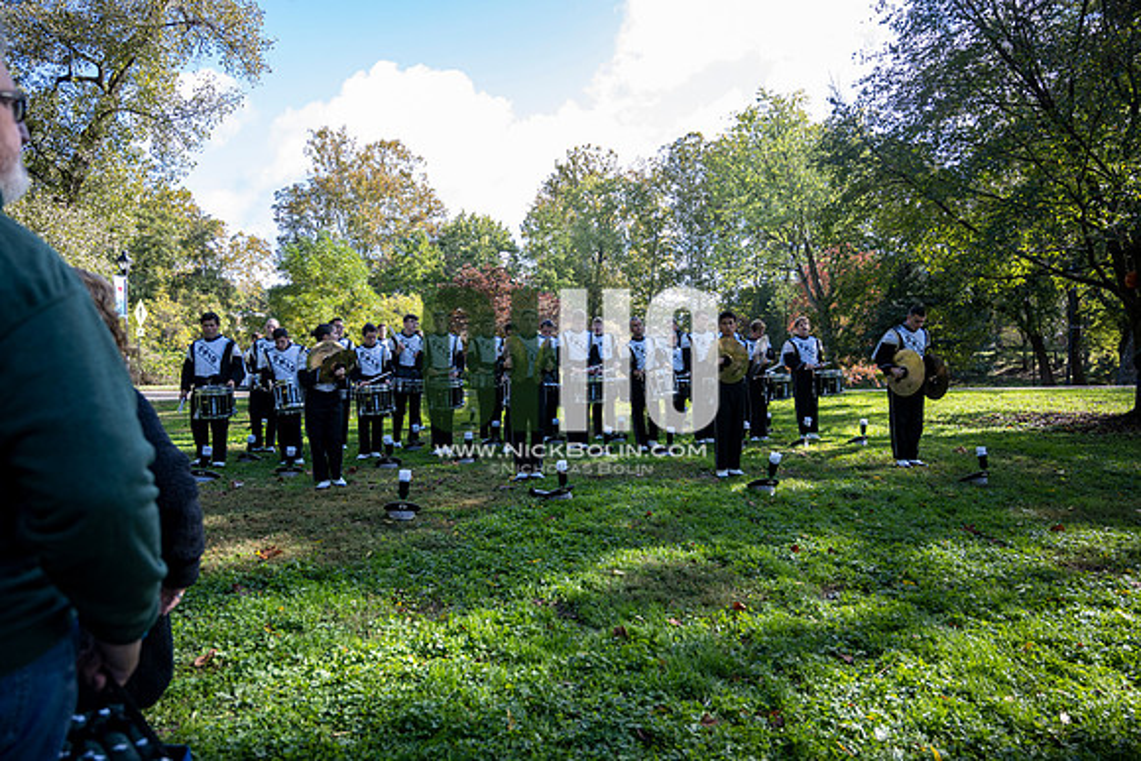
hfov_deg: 73.7
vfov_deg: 53.2
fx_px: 761
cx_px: 570
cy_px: 380
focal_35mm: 24
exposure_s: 1/500
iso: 320
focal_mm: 24
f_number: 4
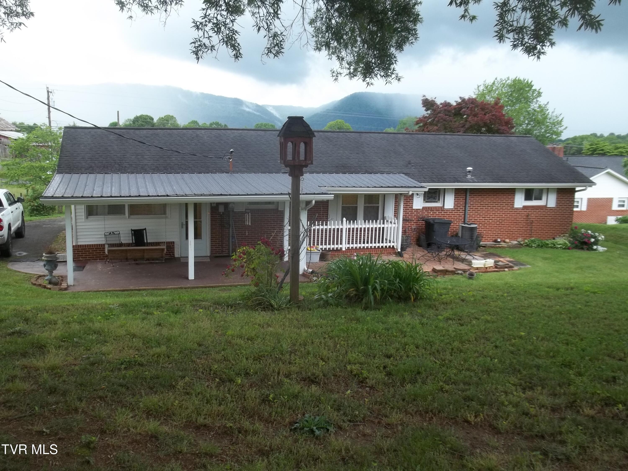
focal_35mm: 33
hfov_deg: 55.4
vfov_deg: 42.9
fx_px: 599
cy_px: 236
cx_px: 314
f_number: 3.3
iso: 64
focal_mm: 5.9
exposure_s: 1/50
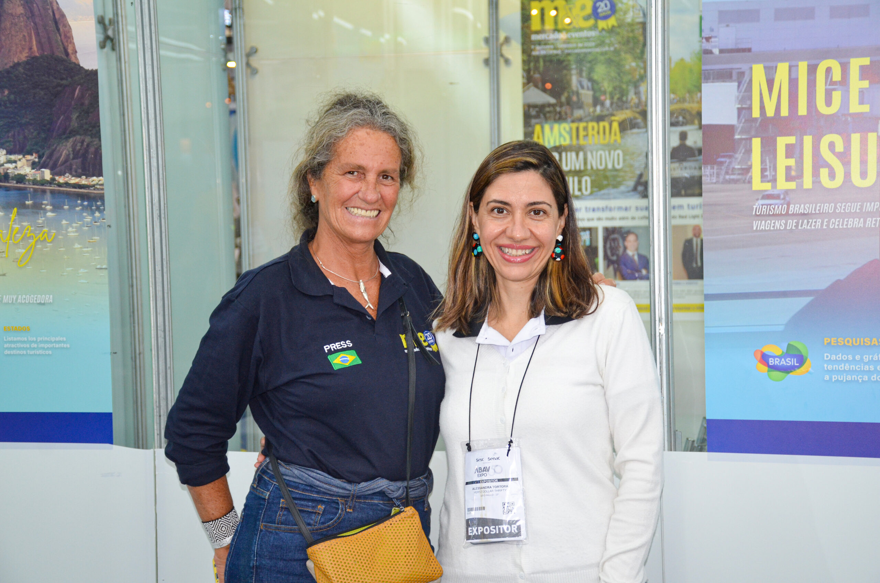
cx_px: 440
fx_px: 1647
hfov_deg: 29.9
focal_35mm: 68
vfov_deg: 20.1
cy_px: 292
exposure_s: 1/60
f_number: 4.5
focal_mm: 45
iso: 640
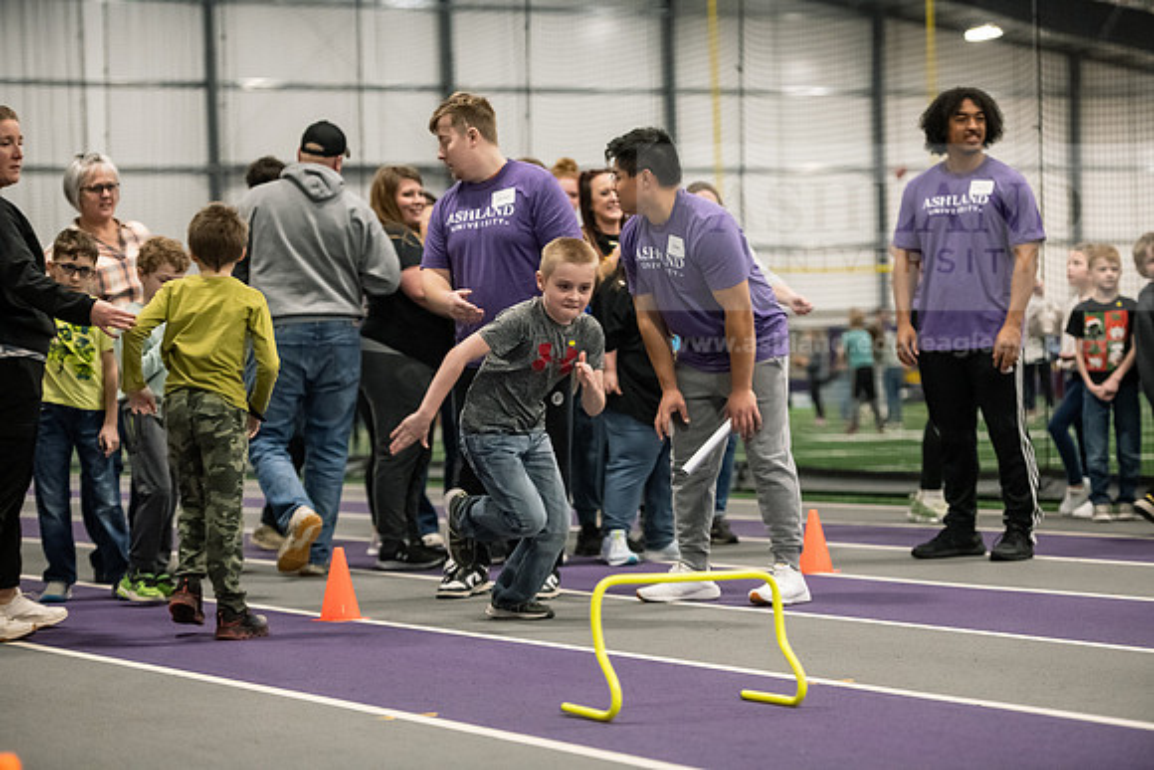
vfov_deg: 13.7
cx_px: 577
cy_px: 385
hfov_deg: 20.4
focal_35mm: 100
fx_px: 3206
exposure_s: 1/400
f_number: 3.2
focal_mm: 100
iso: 4000
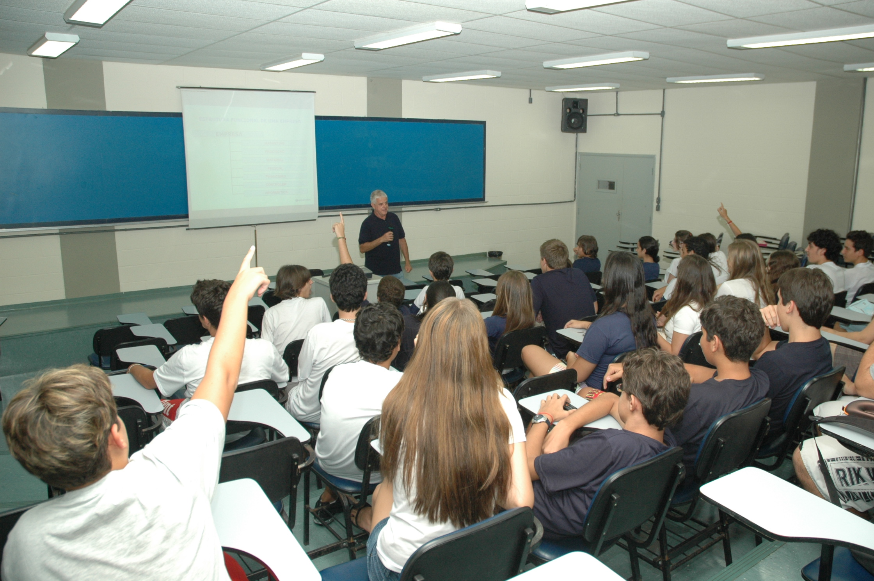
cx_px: 437
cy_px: 290
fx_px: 655
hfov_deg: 67.4
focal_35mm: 27
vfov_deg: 47.8
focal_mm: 18
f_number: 5.6
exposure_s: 1/60
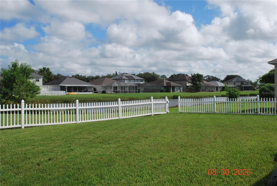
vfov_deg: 36.9
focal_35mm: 36
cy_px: 93
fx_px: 277
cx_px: 138
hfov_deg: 53.1
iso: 100
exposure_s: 1/320
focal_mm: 24
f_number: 9
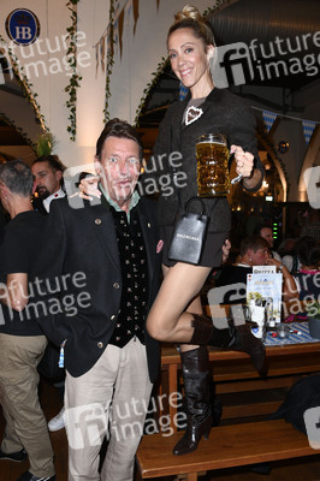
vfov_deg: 65.5
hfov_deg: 46.3
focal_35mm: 28
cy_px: 240
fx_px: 374
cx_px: 160
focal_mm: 28
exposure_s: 1/60
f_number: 5.6
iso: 1600
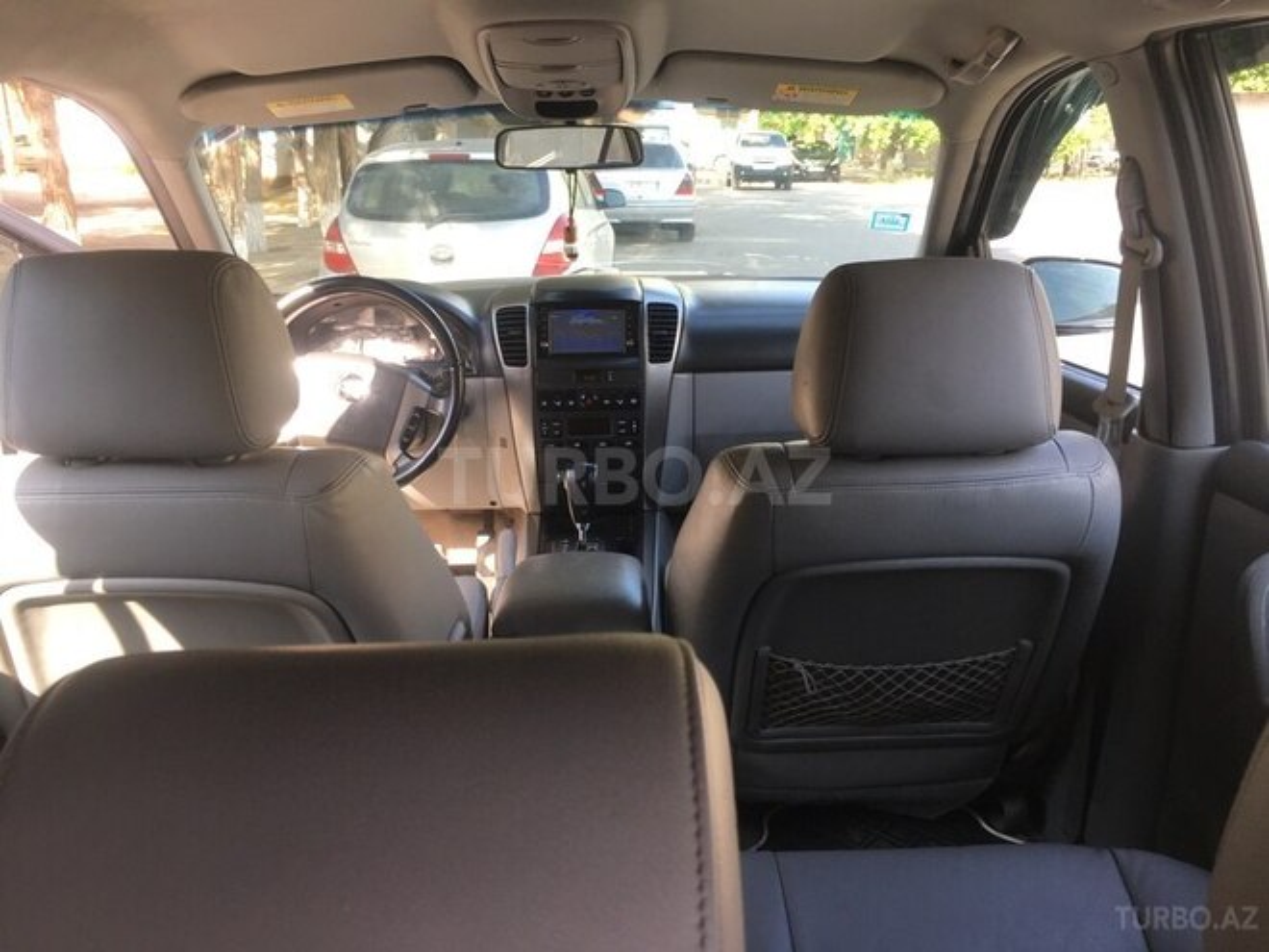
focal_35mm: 29
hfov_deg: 61.7
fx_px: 1063
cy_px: 476
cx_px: 634
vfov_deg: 48.2
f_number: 2.2
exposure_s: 1/100
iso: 32
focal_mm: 4.15
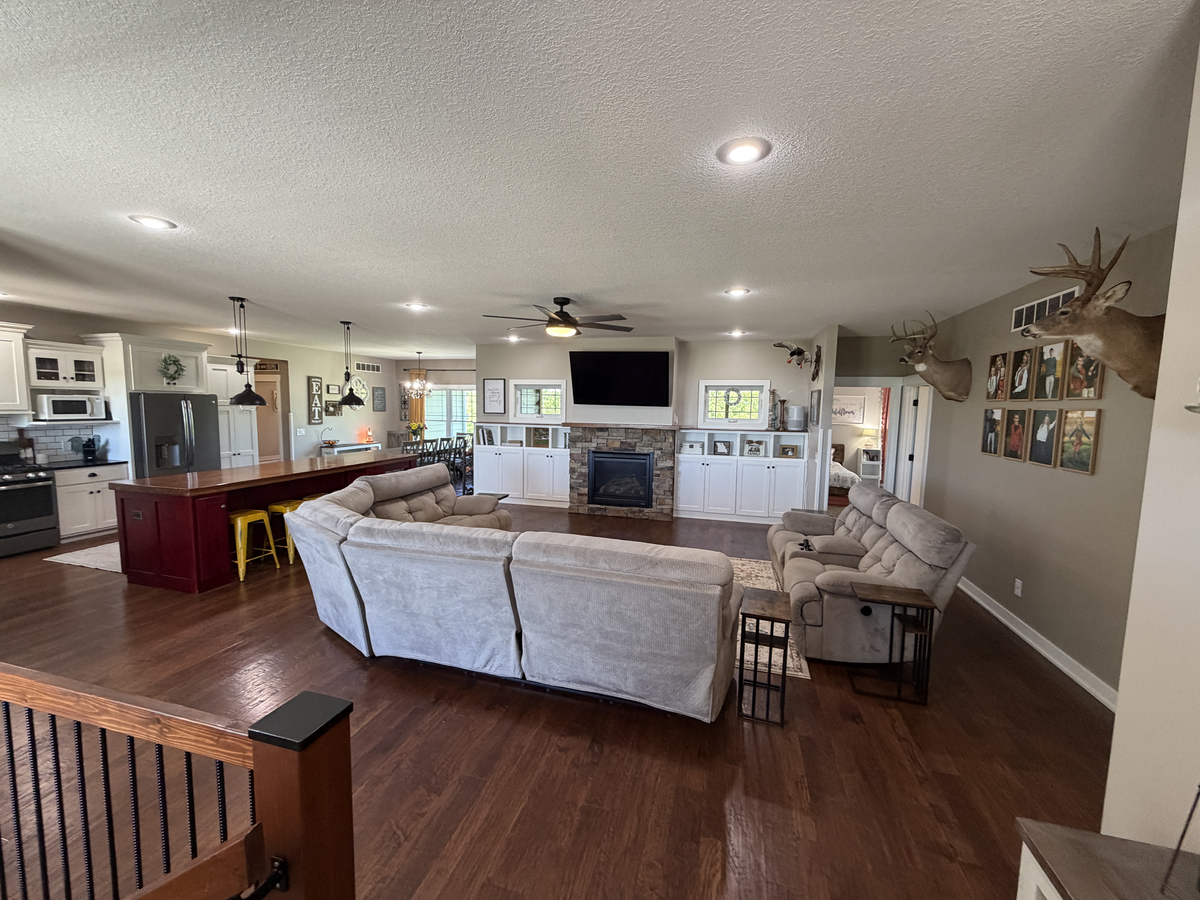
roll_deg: -1.3
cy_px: 450
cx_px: 600
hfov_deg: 102.1
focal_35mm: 14
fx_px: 485
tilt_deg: -6.3
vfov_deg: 85.7
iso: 320
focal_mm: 2.22
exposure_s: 1/60
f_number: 2.2
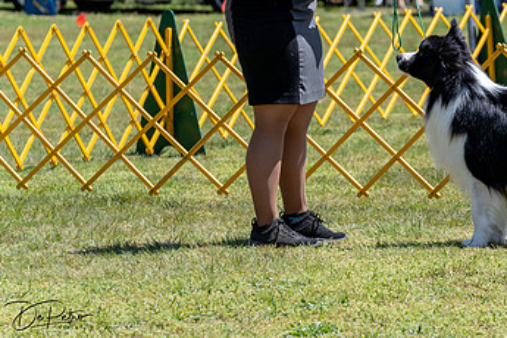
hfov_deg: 7.5
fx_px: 3859
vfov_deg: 5.0
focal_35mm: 274
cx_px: 491
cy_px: 24
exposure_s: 1/1600
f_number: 7.1
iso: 640
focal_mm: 140
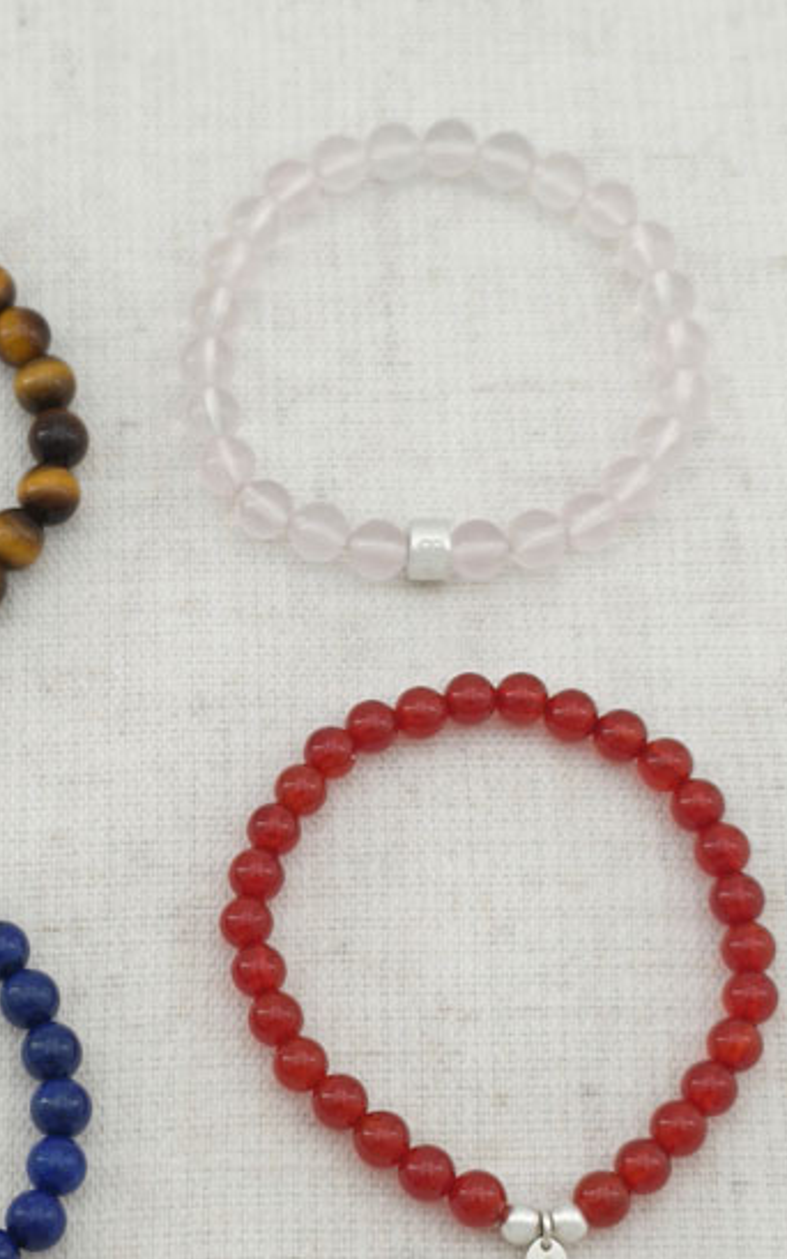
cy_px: 766
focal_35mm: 93
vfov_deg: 22.3
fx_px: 3191
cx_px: 104
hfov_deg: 13.9
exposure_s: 1/1250
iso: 72
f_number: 16
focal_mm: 6.54
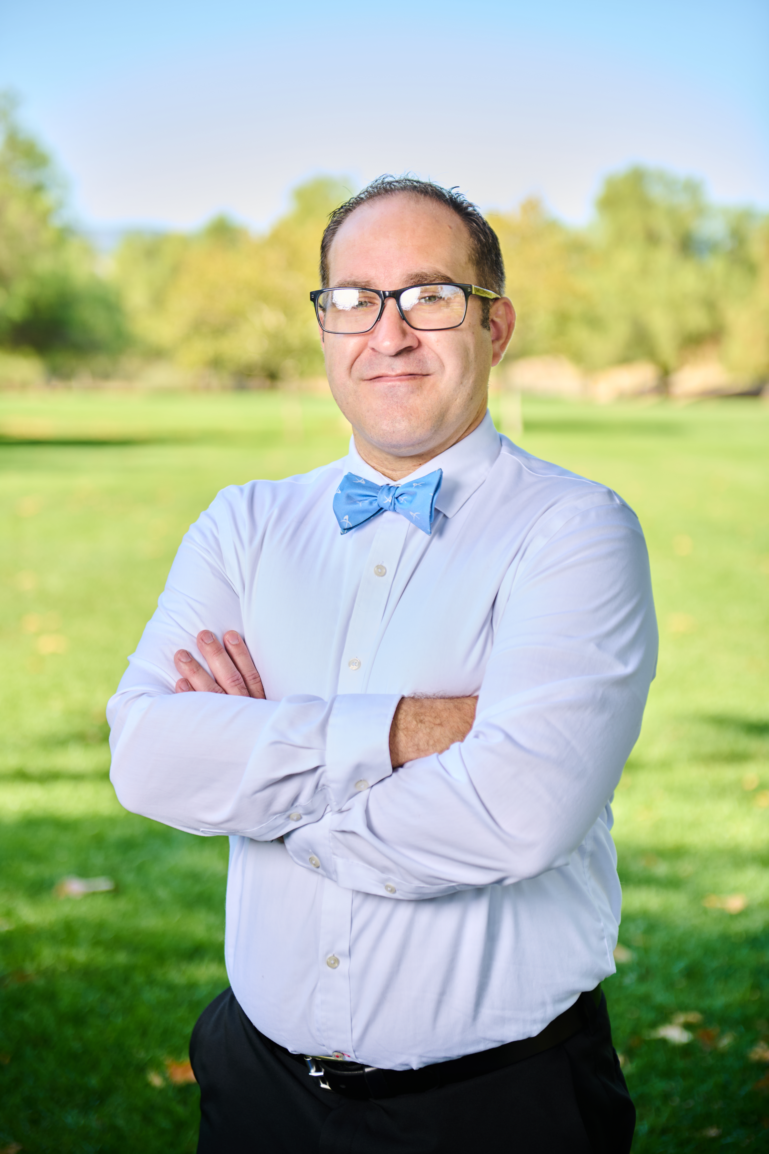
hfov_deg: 19.5
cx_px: 384
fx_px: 2243
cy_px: 577
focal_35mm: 70
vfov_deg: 28.8
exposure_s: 1/200
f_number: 3.2
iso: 100
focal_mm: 70
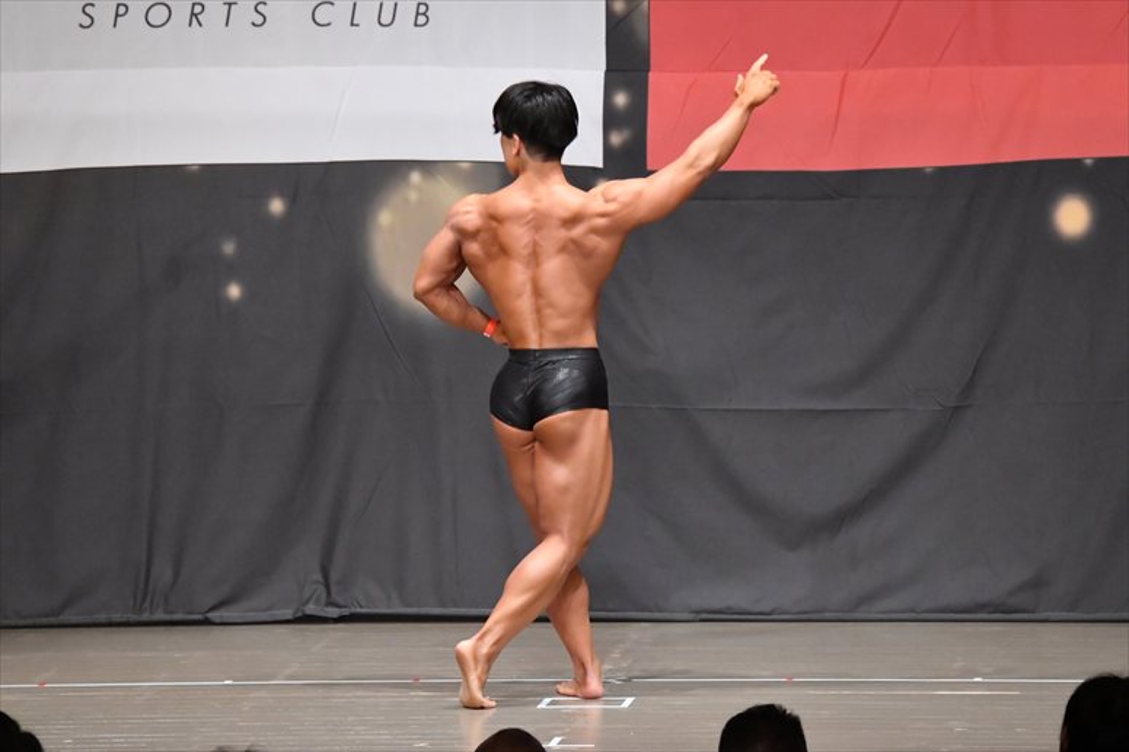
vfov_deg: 6.3
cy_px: 376
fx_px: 6802
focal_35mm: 217
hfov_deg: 9.5
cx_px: 564
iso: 8000
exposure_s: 1/400
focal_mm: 145
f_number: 5.6
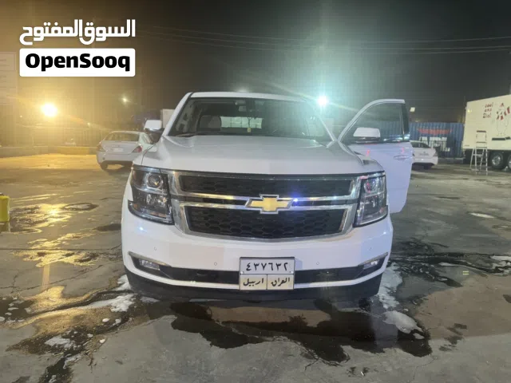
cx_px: 256
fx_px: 354
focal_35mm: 24
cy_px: 192
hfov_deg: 71.6
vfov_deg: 56.8
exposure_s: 1/50
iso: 500
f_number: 1.78
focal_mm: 6.76
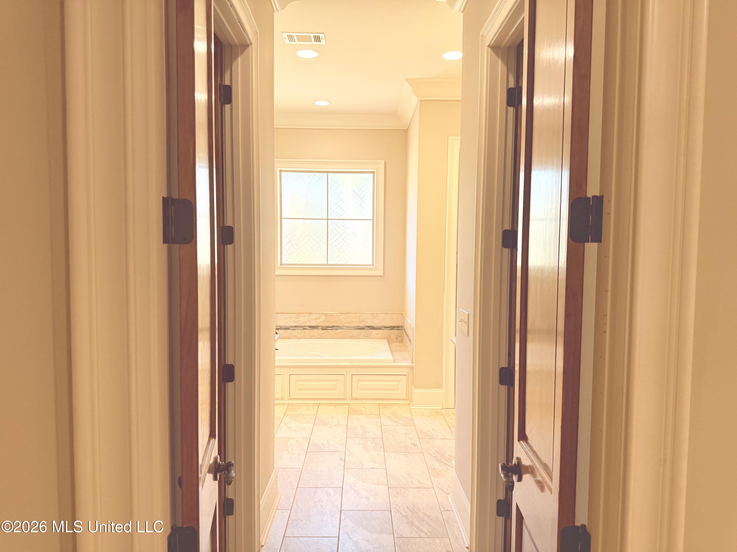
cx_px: 368
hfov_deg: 71.6
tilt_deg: -2.1
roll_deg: -1.2
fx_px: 511
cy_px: 276
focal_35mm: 24
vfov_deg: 56.8
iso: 200
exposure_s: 1/120
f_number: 1.78
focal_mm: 6.76
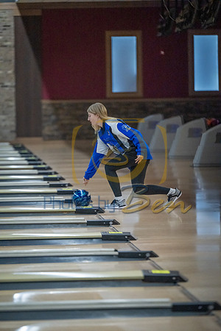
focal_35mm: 180
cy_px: 166
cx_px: 110
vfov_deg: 11.4
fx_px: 1657
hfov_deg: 7.6
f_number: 2.8
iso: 4000
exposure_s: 1/1000
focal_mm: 180
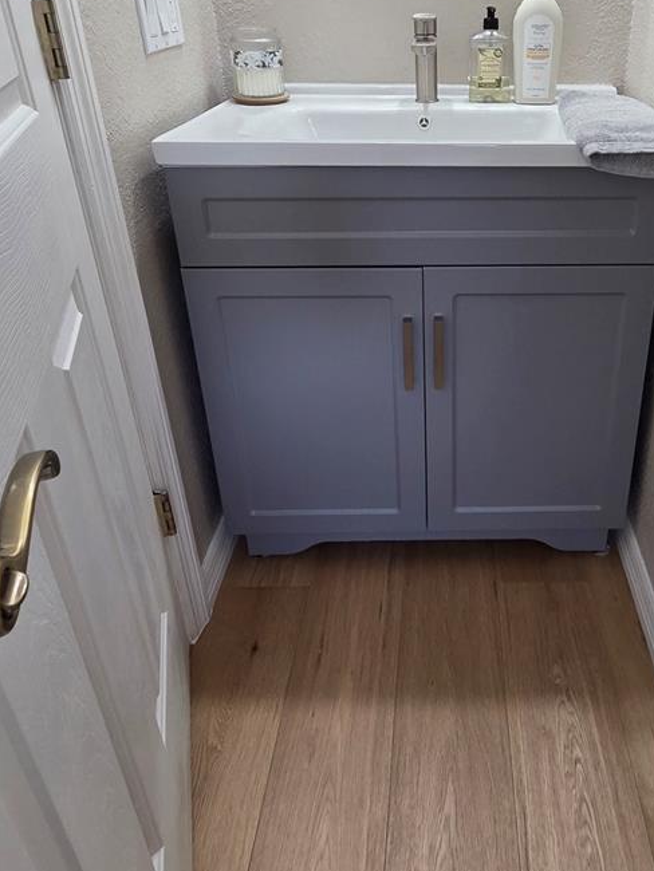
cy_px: 269
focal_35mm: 24
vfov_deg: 68.9
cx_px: 450
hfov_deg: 55.3
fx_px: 604
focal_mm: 2.2
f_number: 2.2
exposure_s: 1/60
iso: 200
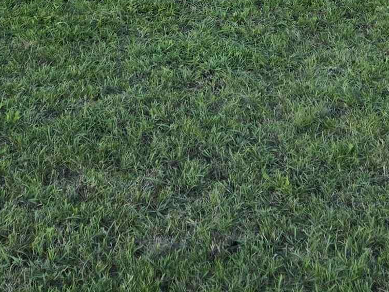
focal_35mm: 94
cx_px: 228
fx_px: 1056
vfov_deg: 14.6
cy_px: -154
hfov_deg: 20.8
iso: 25
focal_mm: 5.4
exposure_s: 1/410
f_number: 1.8
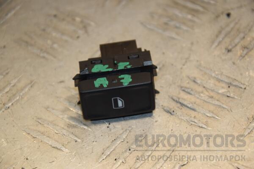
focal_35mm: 158
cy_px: 84
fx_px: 1111
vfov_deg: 8.7
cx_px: 127
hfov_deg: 13.0
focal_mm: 105
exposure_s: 1/200
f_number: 7.1
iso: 800
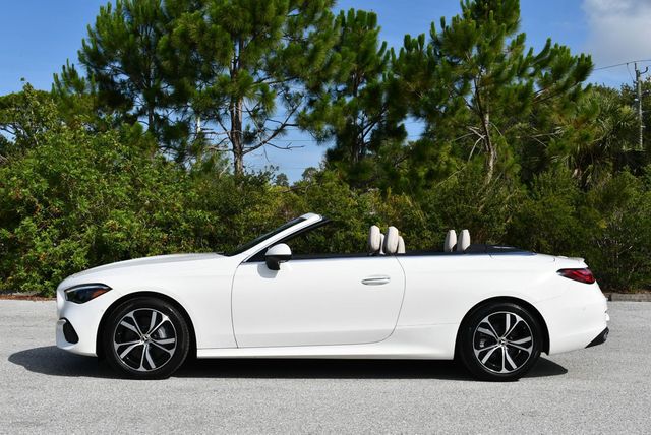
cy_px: 218
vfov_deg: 28.1
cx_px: 326
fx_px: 869
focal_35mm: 48
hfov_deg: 41.1
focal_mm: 24
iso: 100
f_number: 9
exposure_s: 1/320
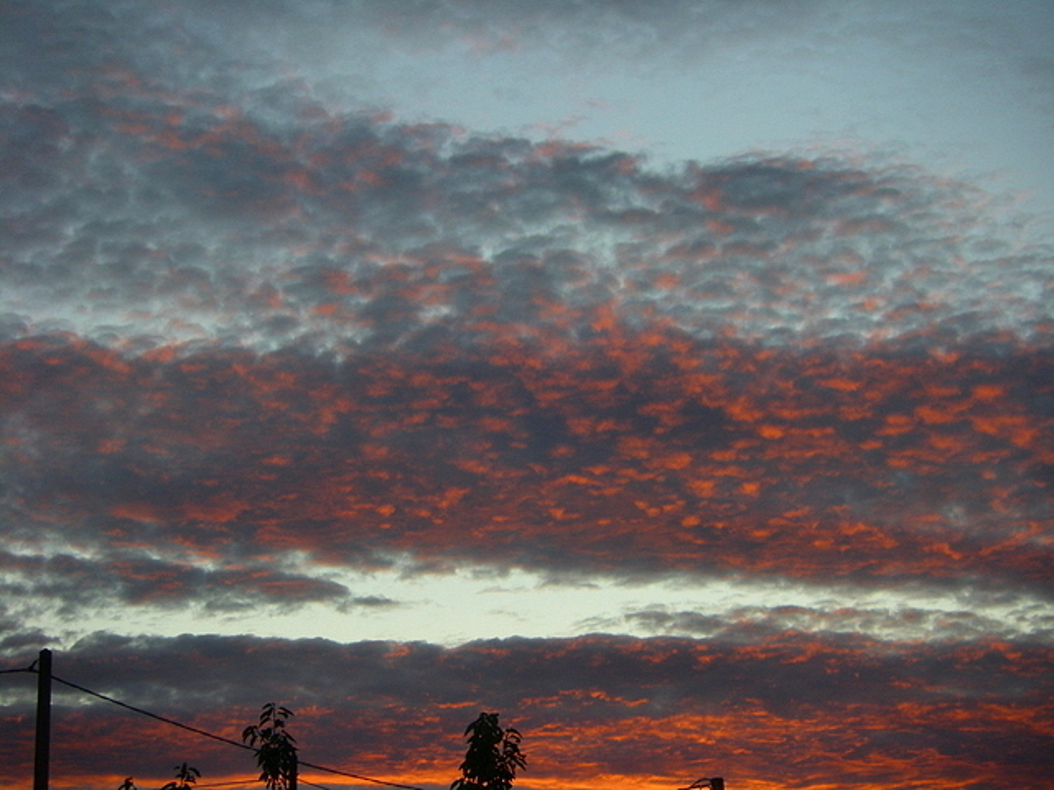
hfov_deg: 22.5
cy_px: 395
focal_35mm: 87
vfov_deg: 17.0
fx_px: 2649
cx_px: 527
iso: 125
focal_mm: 14.4
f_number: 4
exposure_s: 1/80
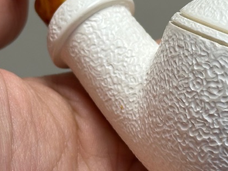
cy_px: 13
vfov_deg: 10.0
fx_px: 975
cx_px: 143
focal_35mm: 148
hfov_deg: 13.3
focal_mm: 6.86
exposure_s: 1/121
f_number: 1.78
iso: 50
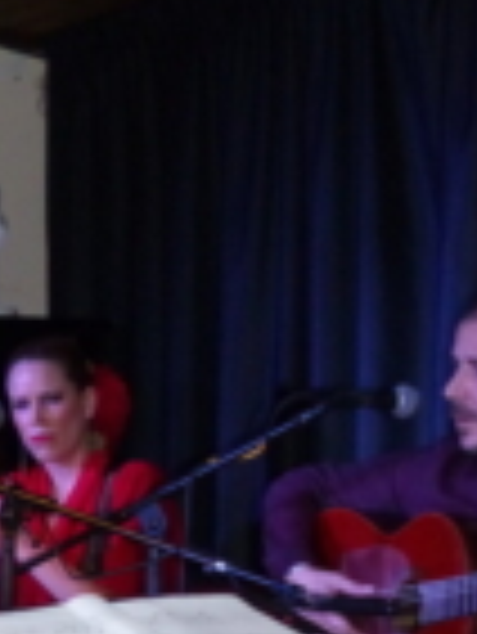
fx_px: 2293
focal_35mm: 125
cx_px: -140
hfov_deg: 11.6
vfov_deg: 15.7
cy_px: 396
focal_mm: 7.8
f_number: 2.8
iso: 400
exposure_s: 1/60
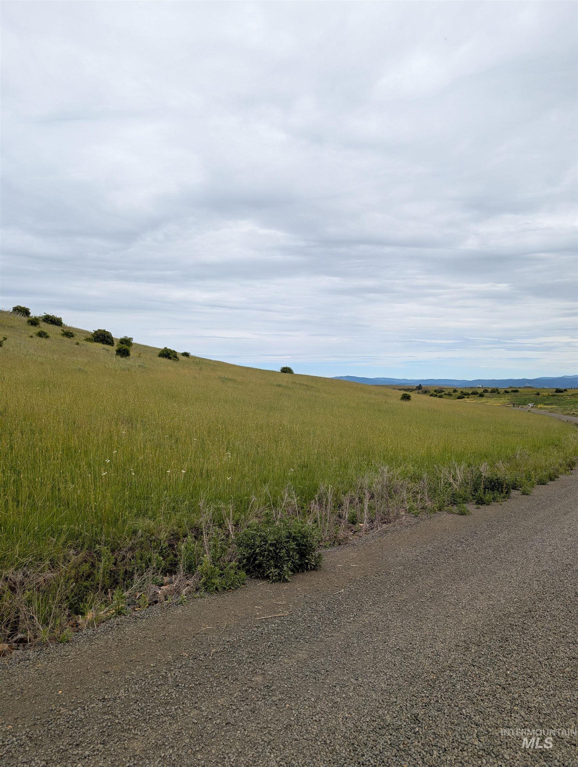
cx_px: 289
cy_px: 384
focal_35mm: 24
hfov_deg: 56.9
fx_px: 533
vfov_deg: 71.5
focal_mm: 6.9
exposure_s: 1/1212
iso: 28
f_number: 1.68
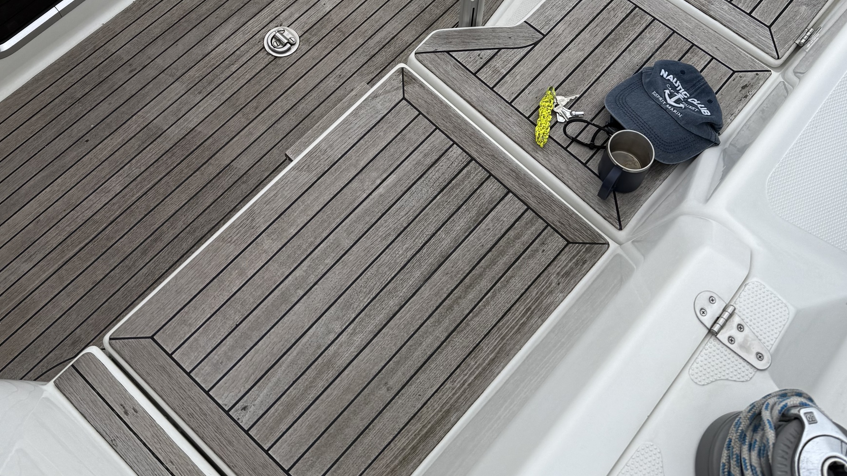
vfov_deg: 25.9
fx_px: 966
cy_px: -26
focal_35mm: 43
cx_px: 343
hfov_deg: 47.1
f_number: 1.78
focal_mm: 6.76
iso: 80
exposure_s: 1/5714
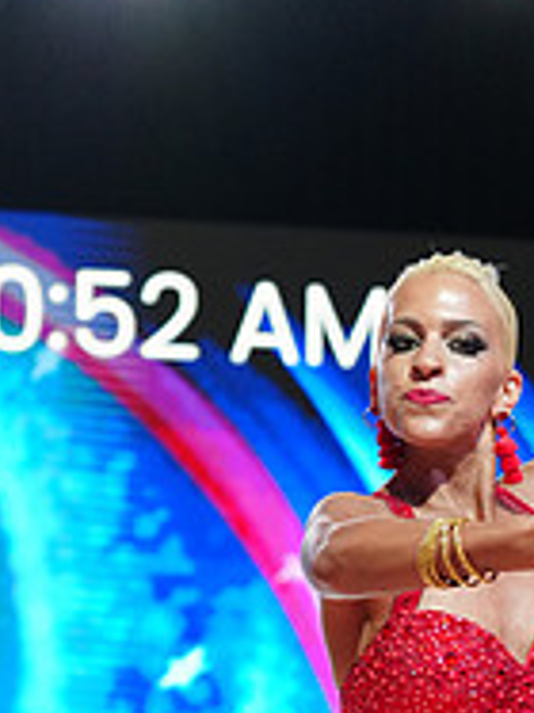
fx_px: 4921
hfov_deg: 6.2
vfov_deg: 8.2
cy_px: 988
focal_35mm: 239
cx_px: 444
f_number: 4
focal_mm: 80
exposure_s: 1/320
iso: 2500
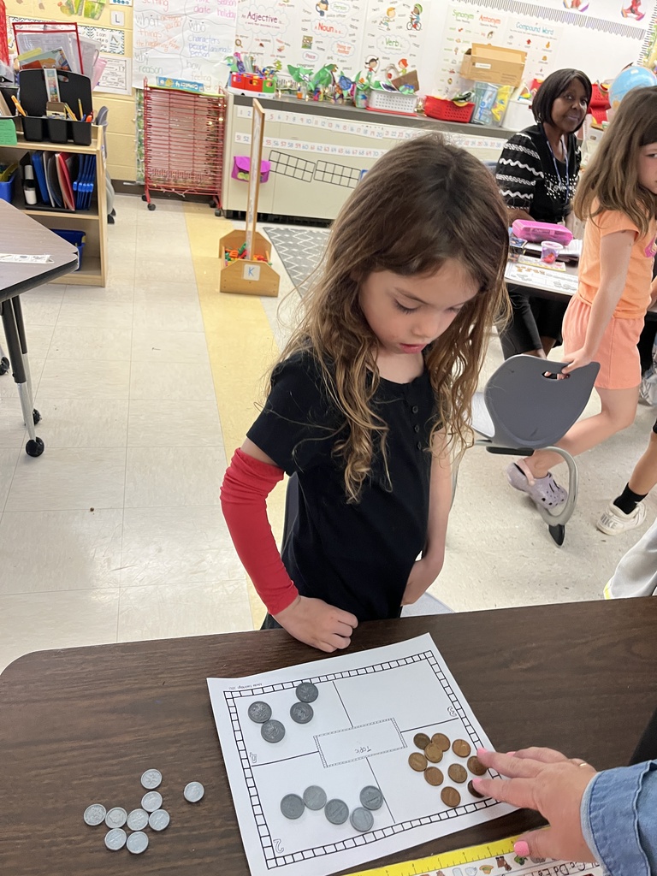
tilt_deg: -32.8
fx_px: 658
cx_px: 328
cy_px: 438
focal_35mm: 26
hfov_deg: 53.1
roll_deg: -9.3
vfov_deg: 67.3
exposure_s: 1/60
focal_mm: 5.1
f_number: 1.6
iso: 160
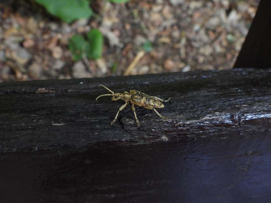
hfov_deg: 46.8
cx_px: 136
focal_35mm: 40
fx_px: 313
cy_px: 102
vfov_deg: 36.0
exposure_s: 1/60
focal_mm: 7.1
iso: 400
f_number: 3.5
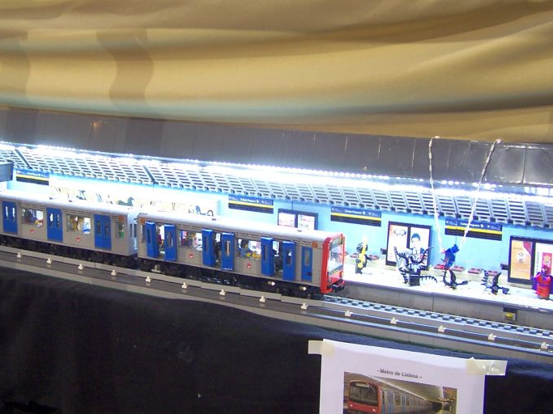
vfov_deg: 25.6
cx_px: 209
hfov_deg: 33.6
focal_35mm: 57
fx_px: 910
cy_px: 193
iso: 80
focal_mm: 6.3
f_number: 2.8
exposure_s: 1/6
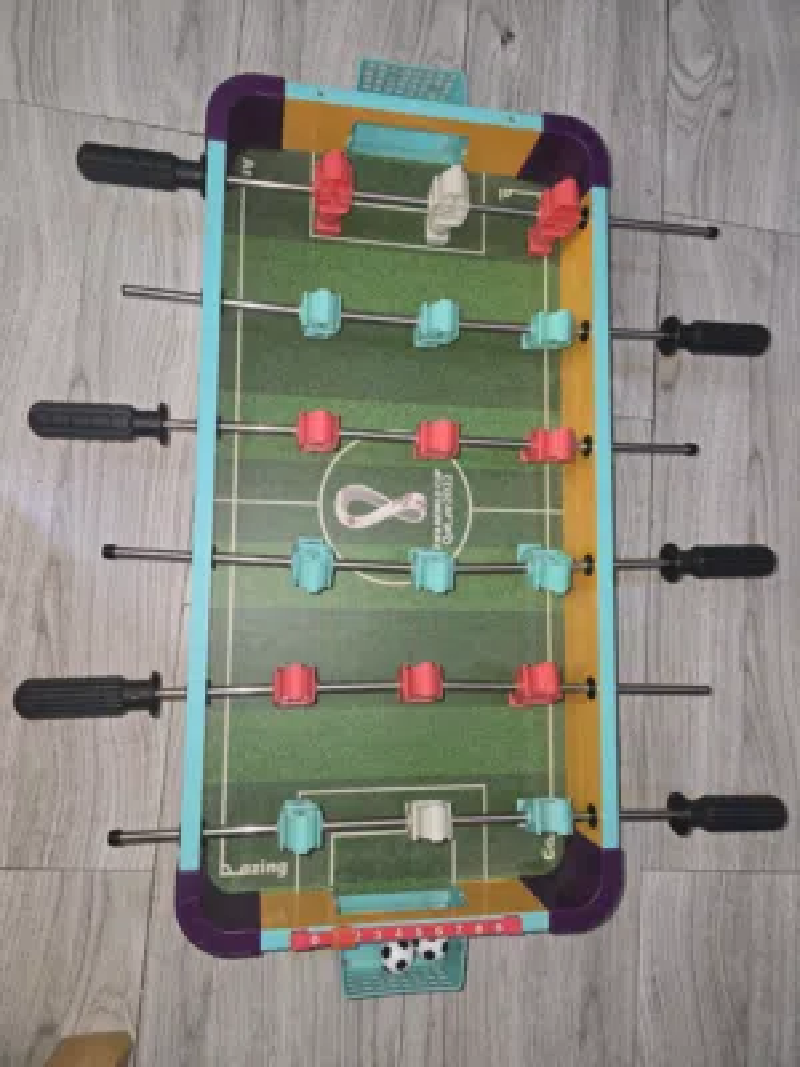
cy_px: 534
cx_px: 400
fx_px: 709
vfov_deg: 73.9
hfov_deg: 58.9
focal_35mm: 23
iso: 80
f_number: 1.7
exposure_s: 1/50
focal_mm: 6.3
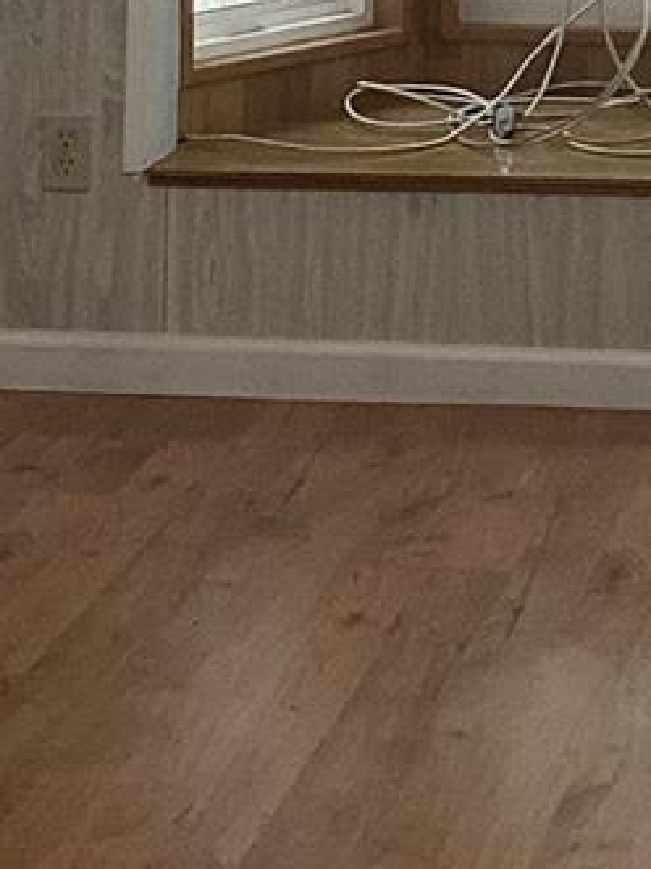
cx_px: 987
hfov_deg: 10.0
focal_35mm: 144
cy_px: -454
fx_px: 3613
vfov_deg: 12.9
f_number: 2.4
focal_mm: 3.3
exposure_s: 1/60
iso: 64
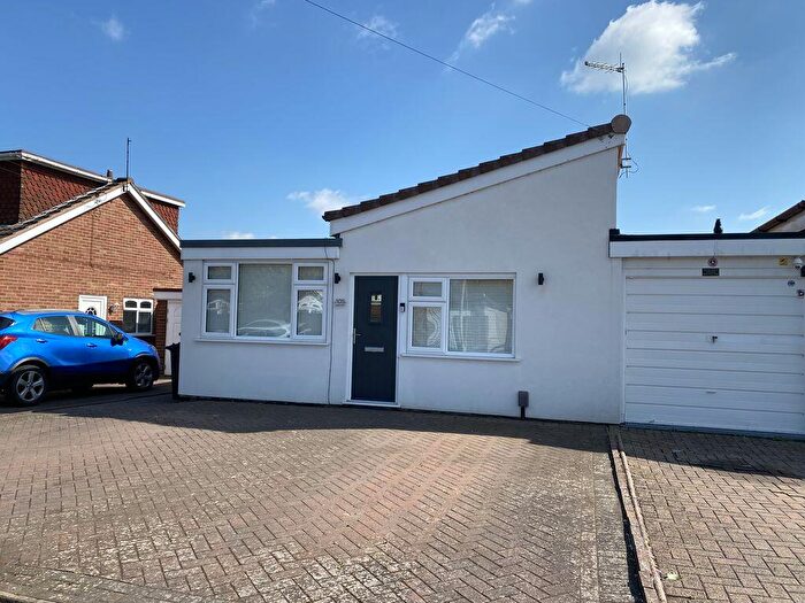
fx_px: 605
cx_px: 402
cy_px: 302
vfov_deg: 53.1
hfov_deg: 67.3
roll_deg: -2.4
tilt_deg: +4.1
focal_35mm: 26
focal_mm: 4.25
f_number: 1.8
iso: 32
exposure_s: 1/2688
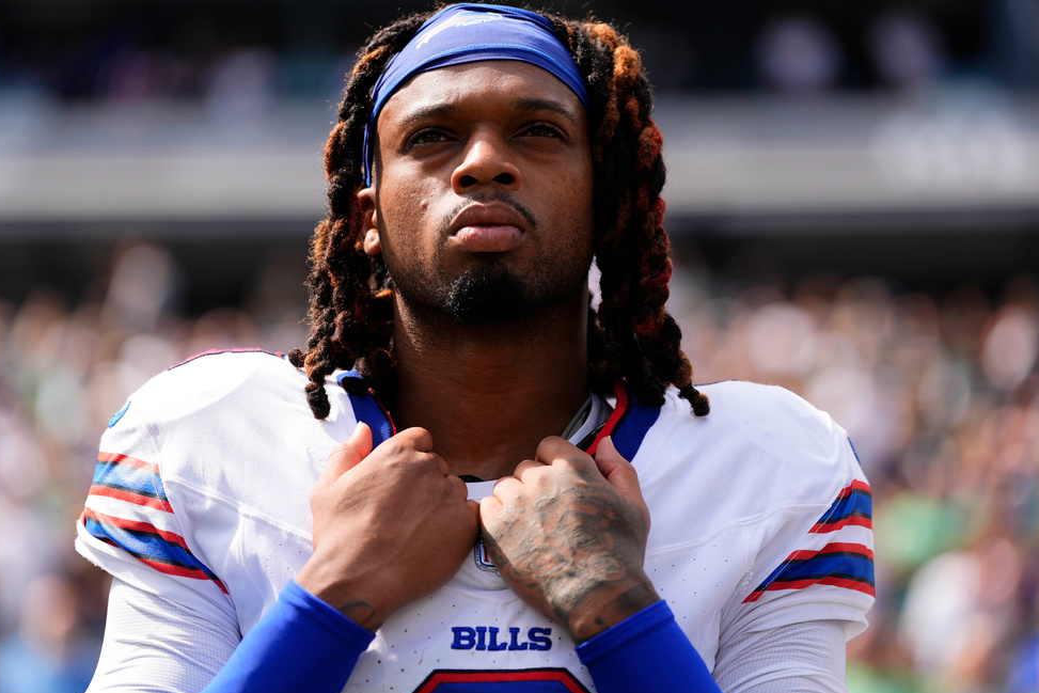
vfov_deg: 8.5
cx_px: 501
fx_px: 4647
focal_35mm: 161
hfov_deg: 12.8
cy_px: 348
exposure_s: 1/4000
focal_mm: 153
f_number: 3.2
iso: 320
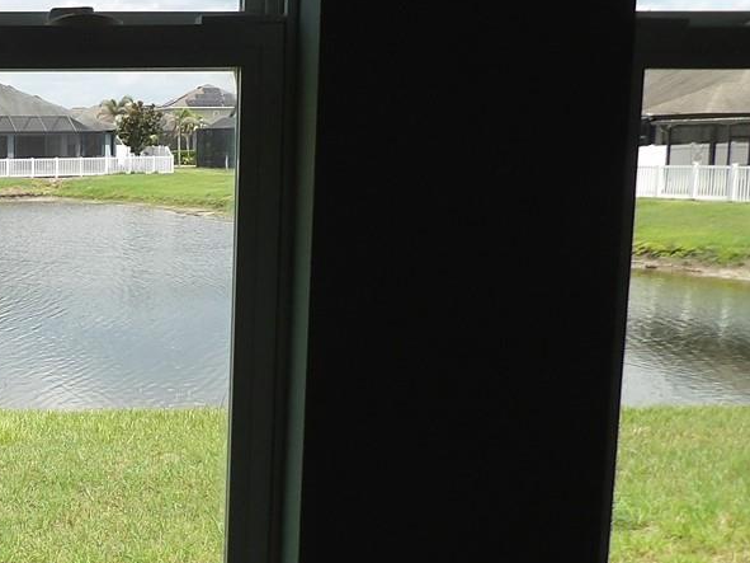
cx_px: -39
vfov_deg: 22.4
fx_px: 1408
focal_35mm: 65
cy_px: 409
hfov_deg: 27.7
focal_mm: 4.3
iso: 100
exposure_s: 1/445
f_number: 3.2
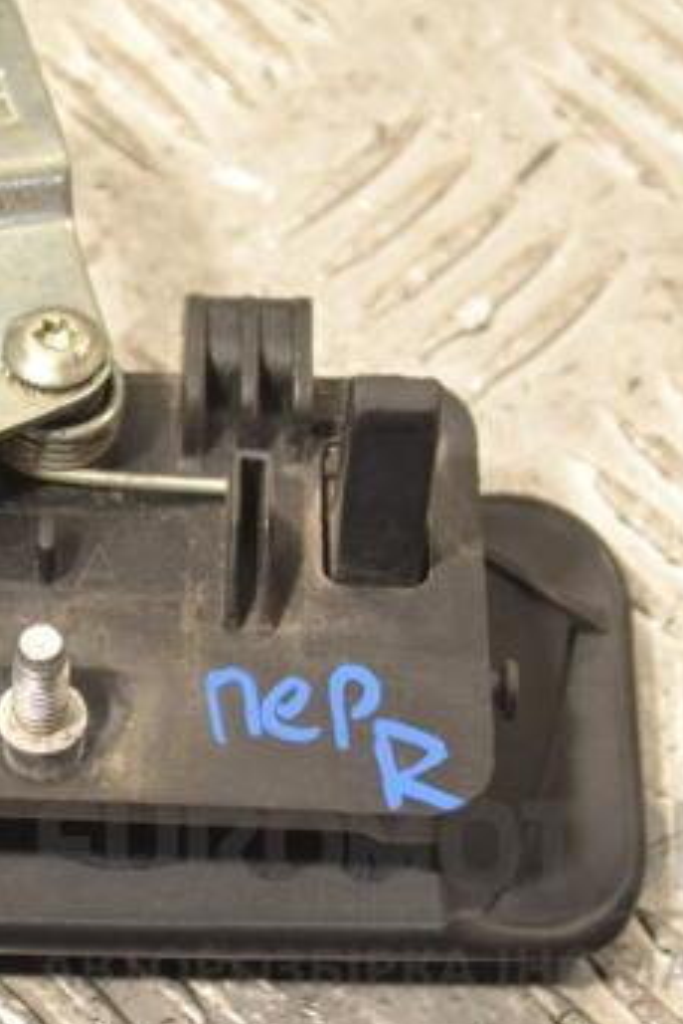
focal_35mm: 126
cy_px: 448
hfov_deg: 10.8
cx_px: -18
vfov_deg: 16.2
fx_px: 3582
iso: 3200
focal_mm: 48
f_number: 8
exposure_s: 1/250
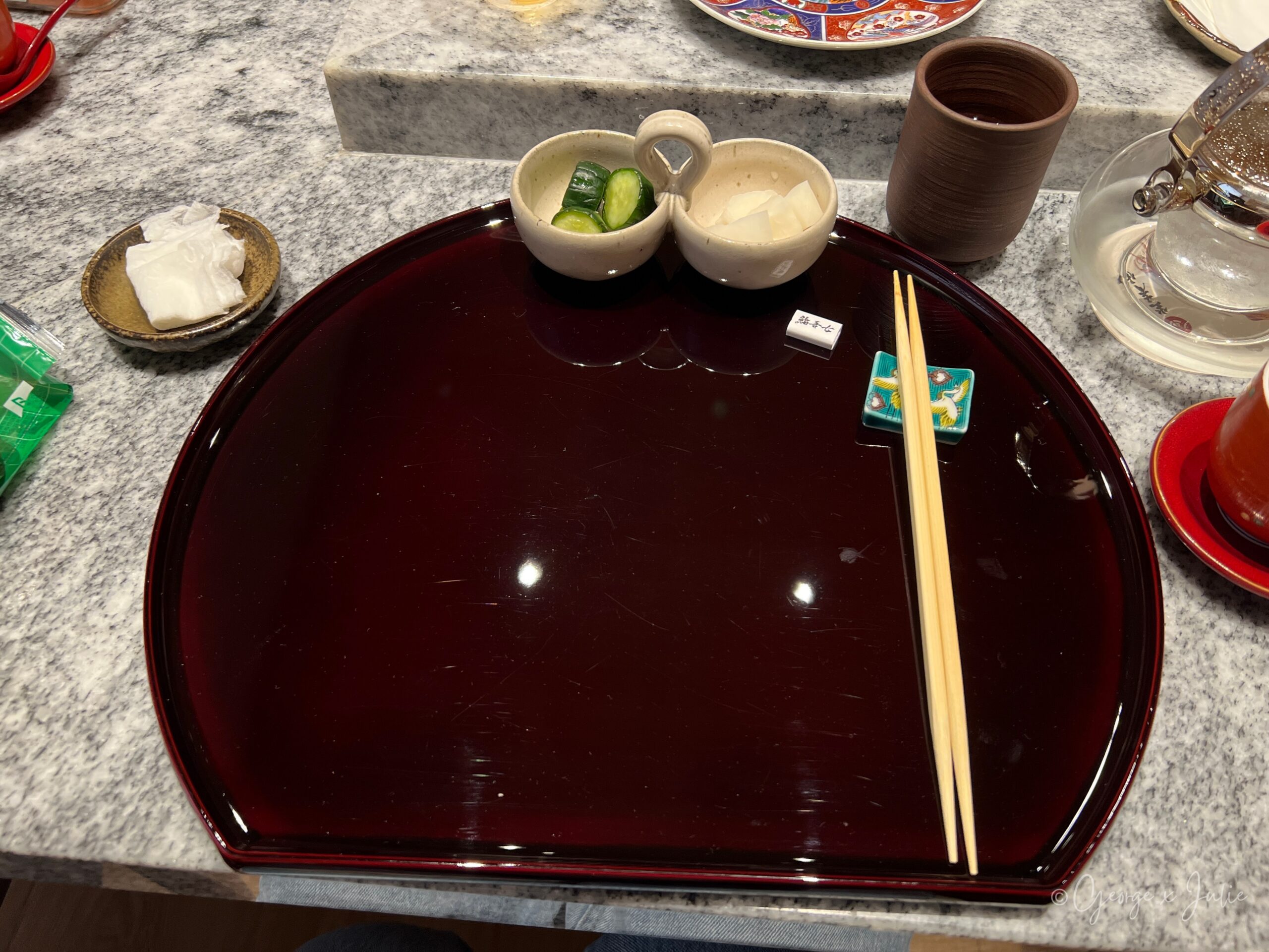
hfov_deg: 67.3
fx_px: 953
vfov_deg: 53.1
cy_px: 476
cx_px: 634
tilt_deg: -55.2
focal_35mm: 26
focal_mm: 5.7
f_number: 1.5
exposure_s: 1/115
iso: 100
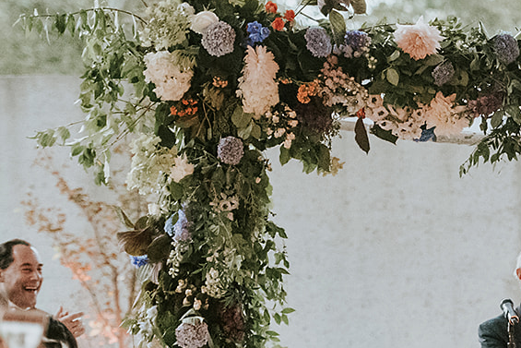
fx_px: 4183
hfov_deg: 7.1
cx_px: 553
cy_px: 398
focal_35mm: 289
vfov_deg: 4.7
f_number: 2.8
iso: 5000
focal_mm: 100
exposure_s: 1/640
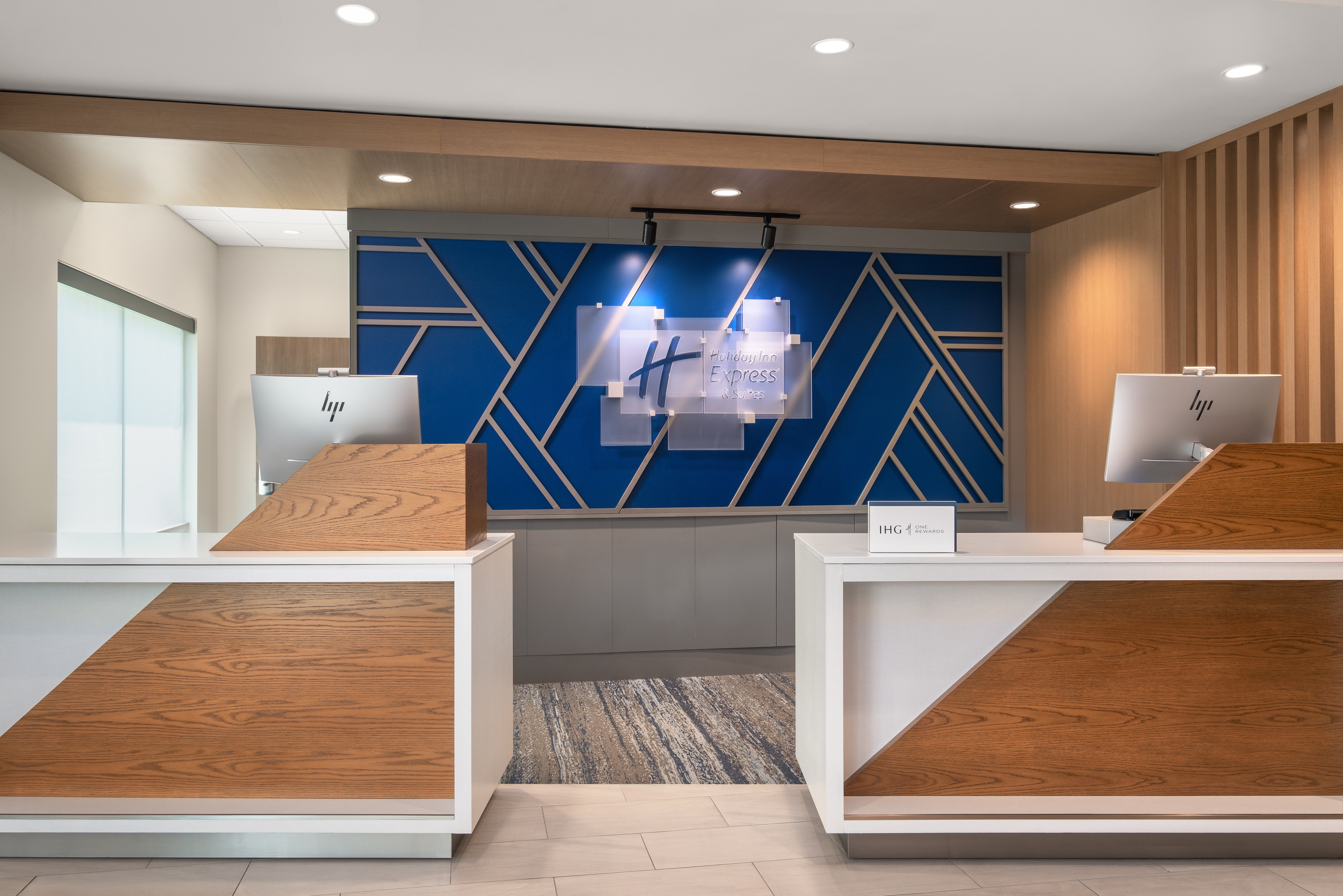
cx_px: 672
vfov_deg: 49.6
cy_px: 448
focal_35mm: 26
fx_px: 970
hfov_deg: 69.4
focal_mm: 17.4
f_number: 9
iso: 320
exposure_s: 1/20
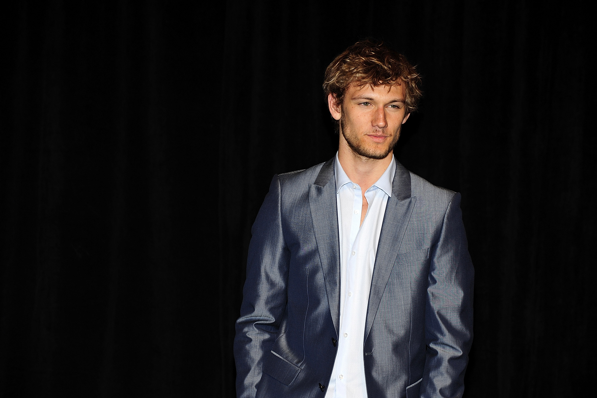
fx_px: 2155
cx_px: 298
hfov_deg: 15.8
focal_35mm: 130
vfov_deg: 10.5
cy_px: 199
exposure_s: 1/125
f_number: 5.6
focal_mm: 130
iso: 400
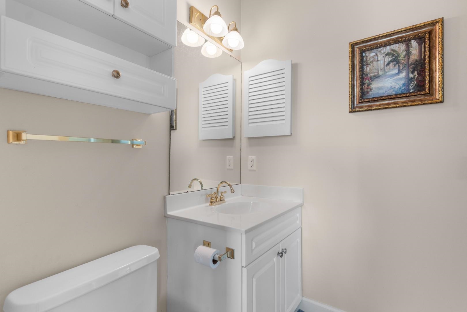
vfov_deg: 73.7
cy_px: 156
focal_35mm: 16
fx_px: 208
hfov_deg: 96.7
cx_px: 234
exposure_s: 1/3
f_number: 4.8
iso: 100
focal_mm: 11
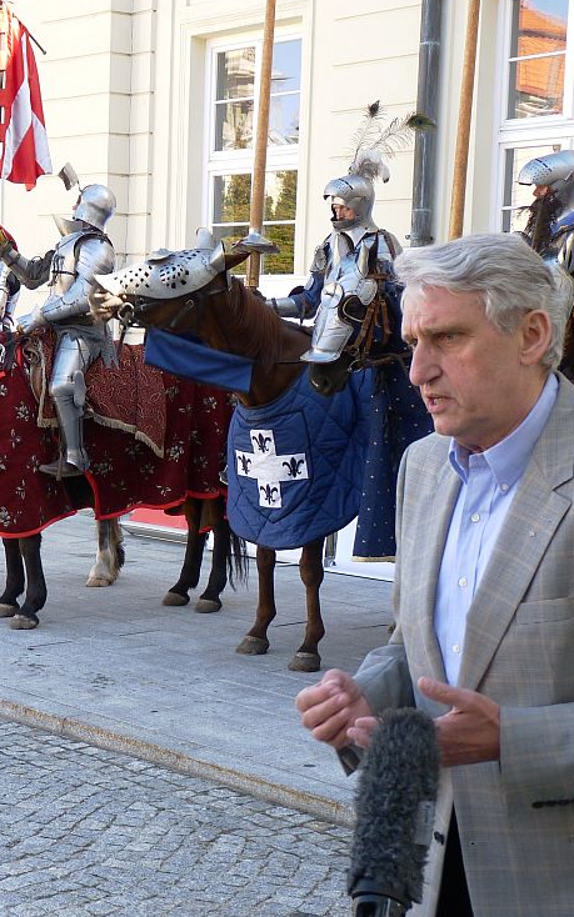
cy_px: 454
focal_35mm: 65
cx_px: 123
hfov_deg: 19.8
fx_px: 1626
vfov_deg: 31.5
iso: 80
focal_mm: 8
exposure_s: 1/100
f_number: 3.2
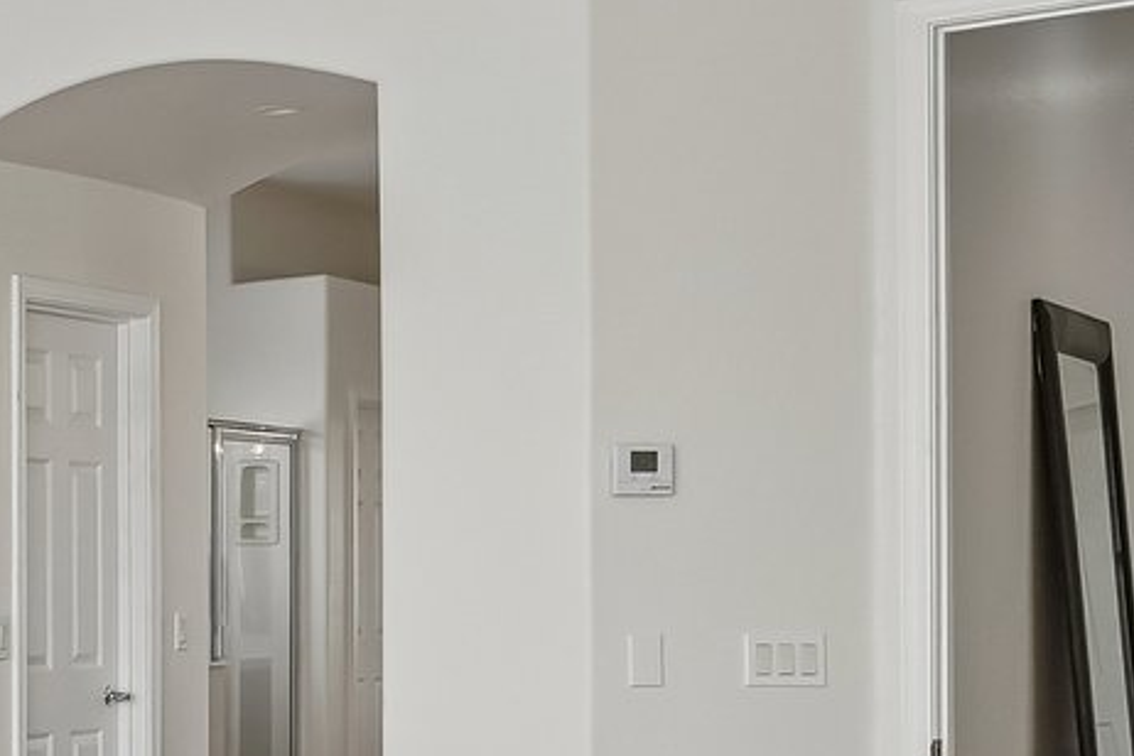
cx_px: -893
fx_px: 2236
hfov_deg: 20.4
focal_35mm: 71
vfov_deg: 19.0
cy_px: 573
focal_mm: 16
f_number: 8
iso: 400
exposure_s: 1/160
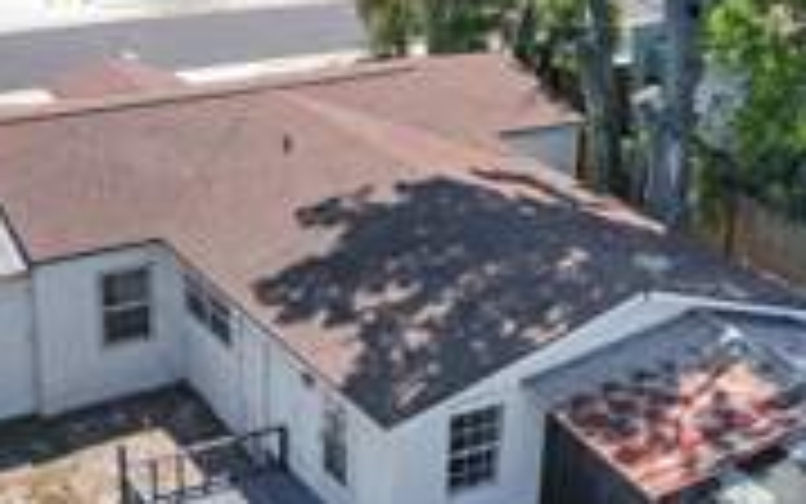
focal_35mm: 60
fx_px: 1318
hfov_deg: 34.0
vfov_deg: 21.7
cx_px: 392
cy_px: 270
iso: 100
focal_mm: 8.38
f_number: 2.8
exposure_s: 1/640
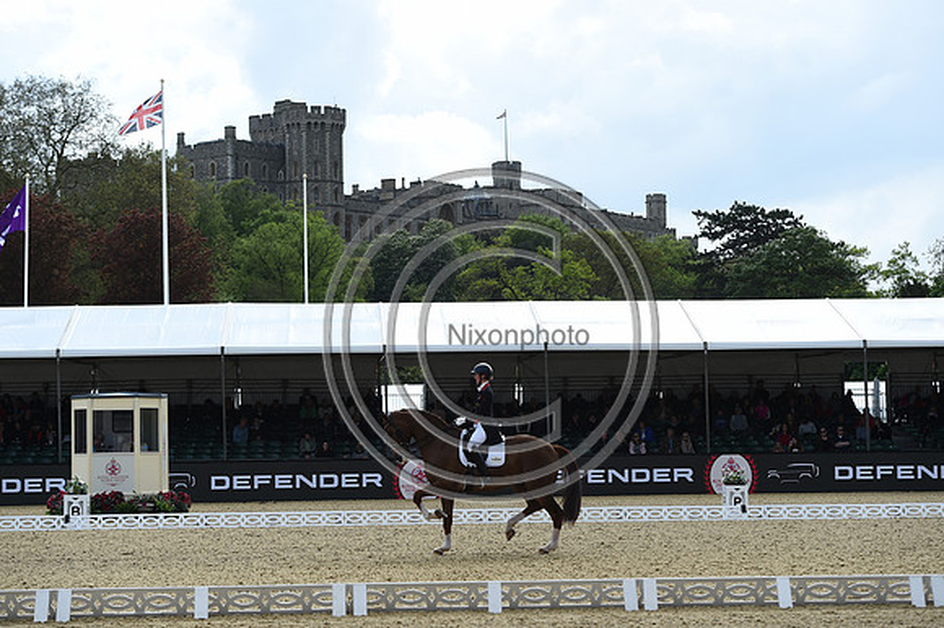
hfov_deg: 23.9
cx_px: 472
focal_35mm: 85
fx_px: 2228
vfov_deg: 16.1
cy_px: 314
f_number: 4.5
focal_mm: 85
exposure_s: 1/1250
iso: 180
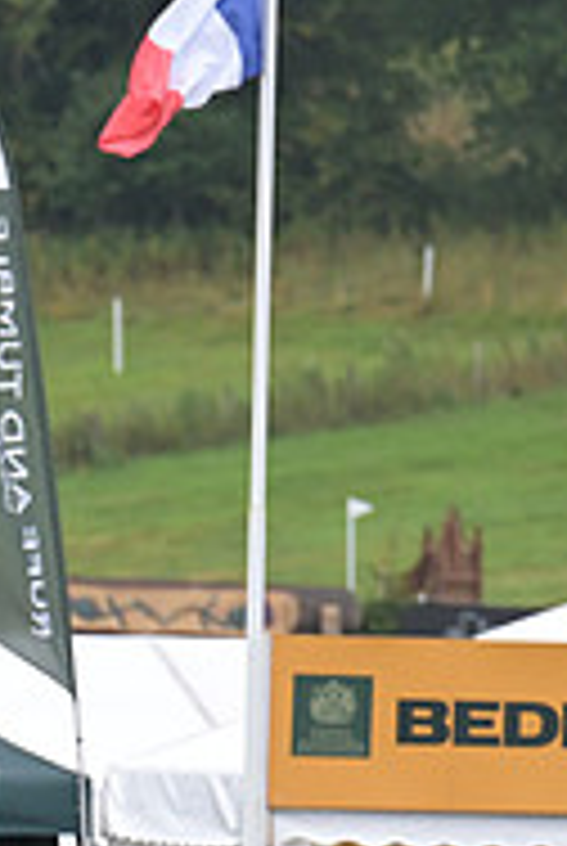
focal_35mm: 923
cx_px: -580
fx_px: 21724
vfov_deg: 2.2
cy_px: 814
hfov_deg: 1.5
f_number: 4
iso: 720
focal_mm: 200
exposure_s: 1/1250
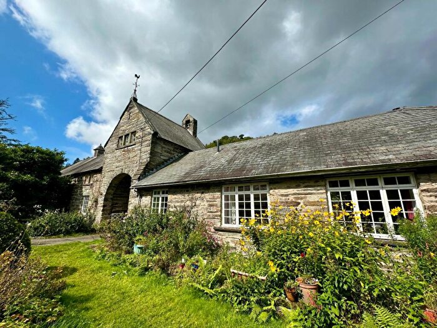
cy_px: 164
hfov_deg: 102.1
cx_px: 218
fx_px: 177
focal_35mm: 14
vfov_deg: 85.7
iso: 40
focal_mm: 2.22
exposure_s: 1/2132
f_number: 2.2
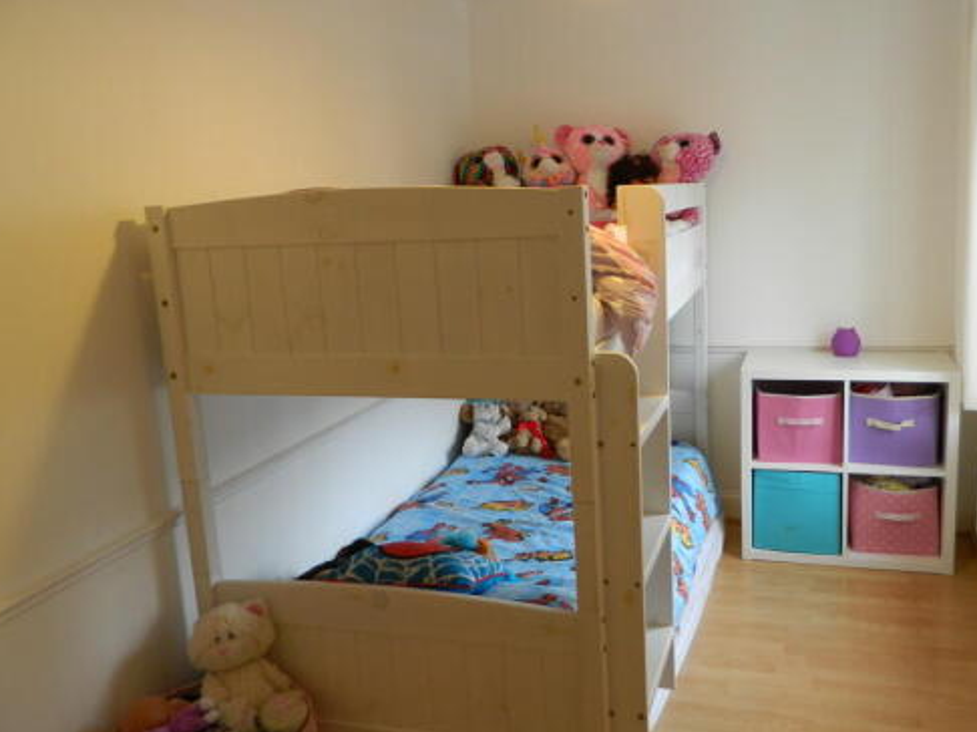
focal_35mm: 30
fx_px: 846
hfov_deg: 59.8
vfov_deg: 46.8
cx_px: 554
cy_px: 355
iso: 110
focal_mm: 4.5
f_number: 3.1
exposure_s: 1/30
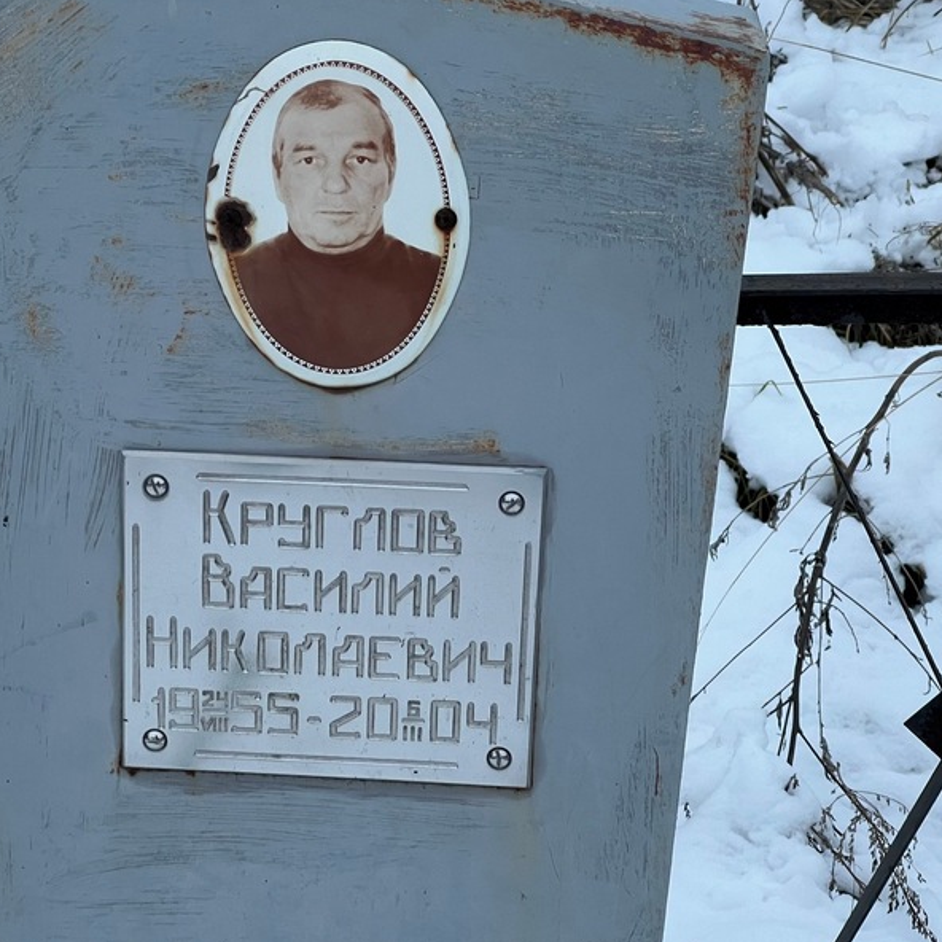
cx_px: 356
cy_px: 474
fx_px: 2832
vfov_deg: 18.9
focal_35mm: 92
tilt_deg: -22.5
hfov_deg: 18.9
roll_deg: +1.5
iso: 200
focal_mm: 9
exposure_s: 1/87
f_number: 2.8
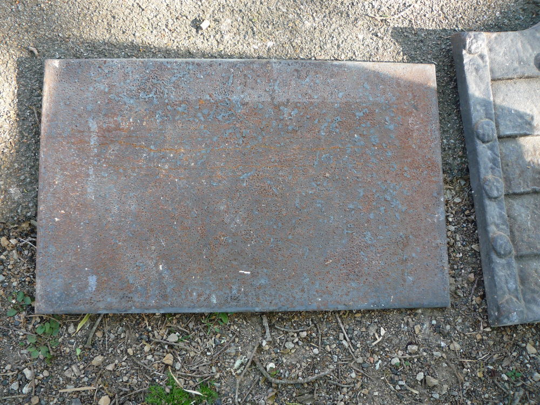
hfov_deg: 60.0
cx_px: 270
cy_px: 202
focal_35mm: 30
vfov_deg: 46.8
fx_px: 468
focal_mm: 5.2
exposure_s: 1/40
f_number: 3.3
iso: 100
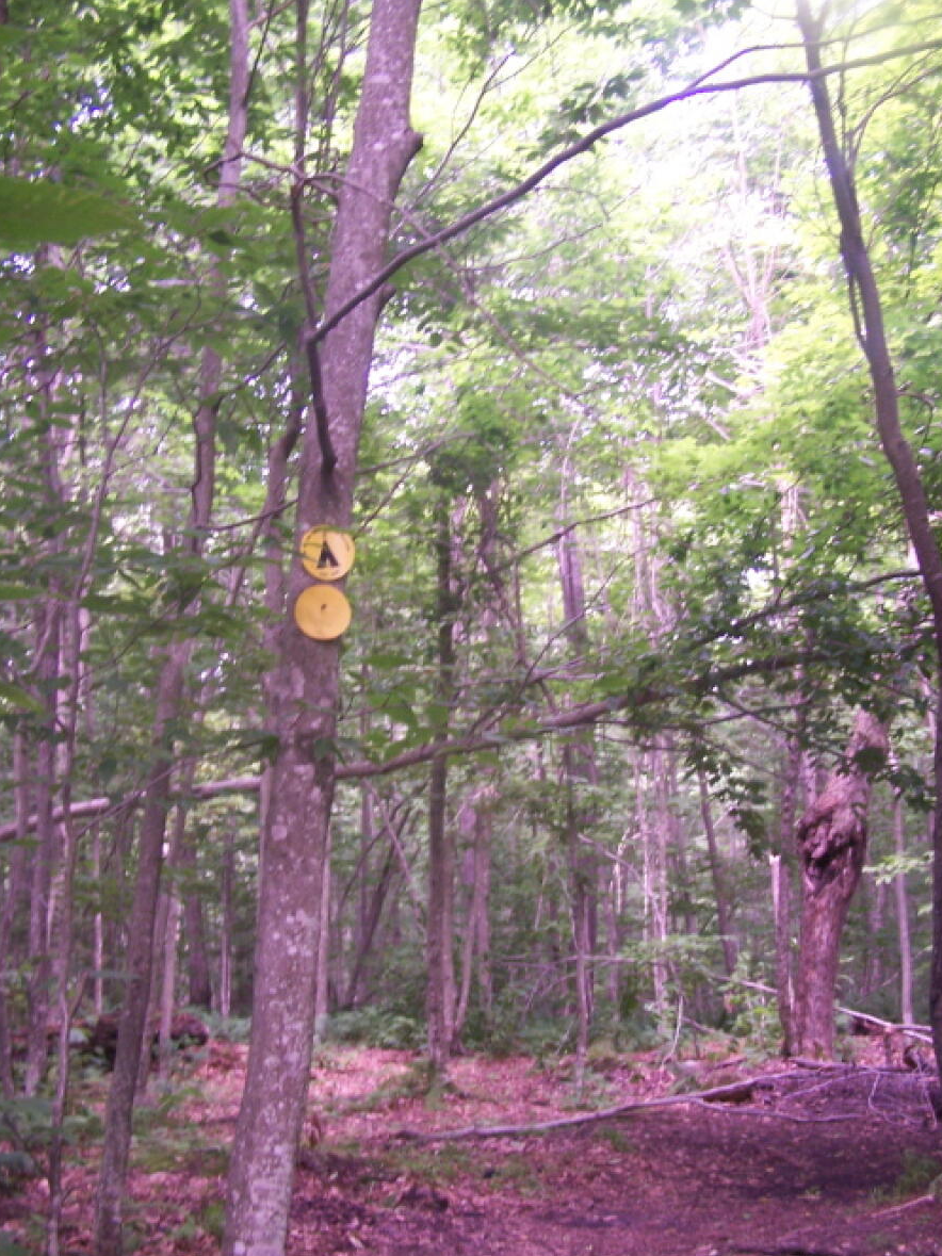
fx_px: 1597
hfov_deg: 32.9
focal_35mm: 44
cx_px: 474
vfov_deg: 42.8
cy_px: 717
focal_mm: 6.3
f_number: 2.8
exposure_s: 1/30
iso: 140
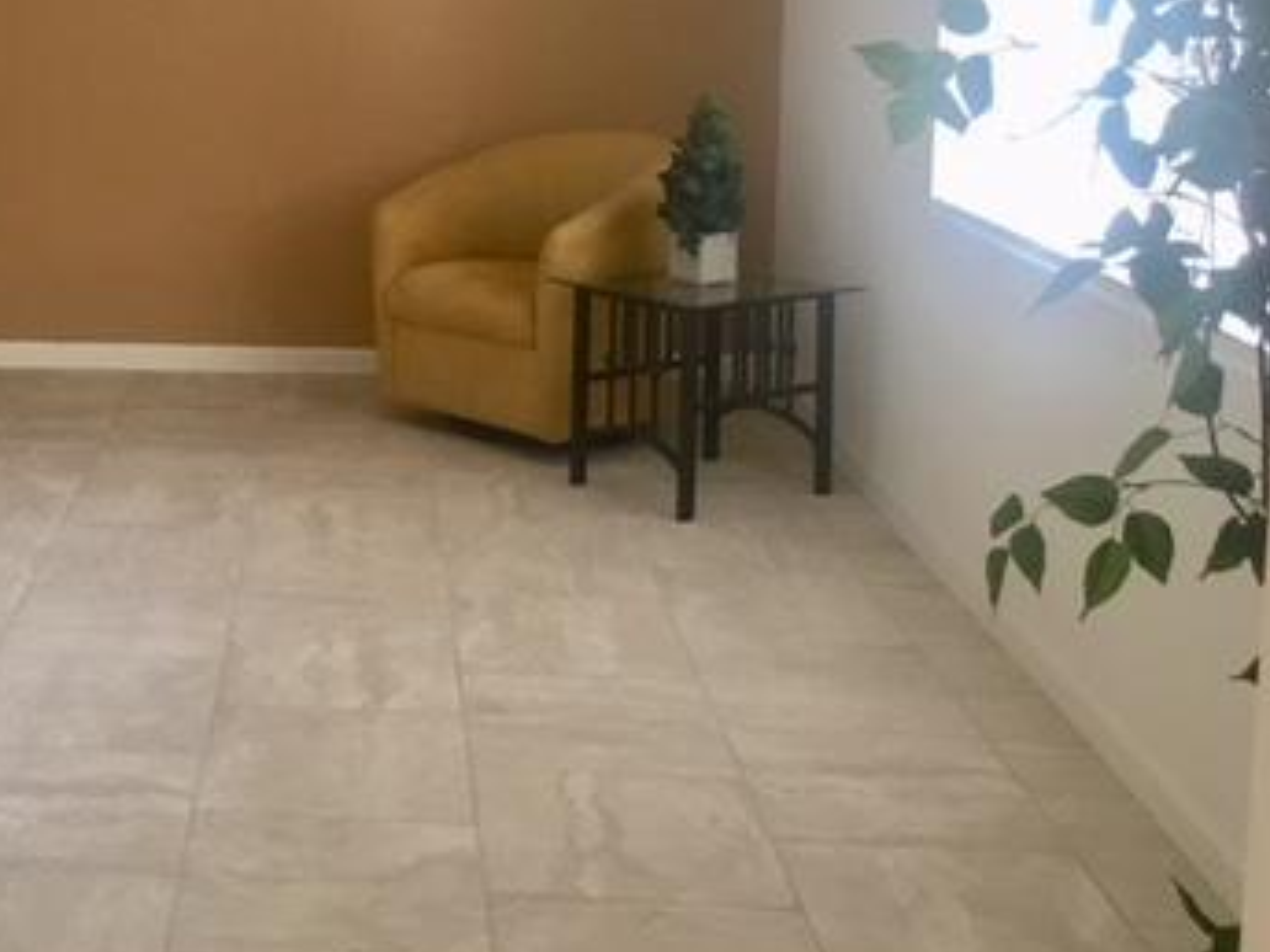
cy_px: 173
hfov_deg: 33.8
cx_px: 155
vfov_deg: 26.5
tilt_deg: -5.7
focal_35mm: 54
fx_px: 1981
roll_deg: +0.7
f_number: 2.2
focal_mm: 4.15
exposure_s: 1/30
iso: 80
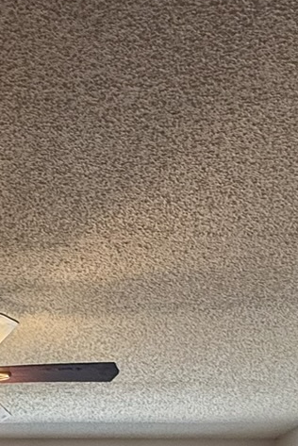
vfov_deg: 25.5
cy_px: 635
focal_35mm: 63
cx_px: -60
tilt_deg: -1.2
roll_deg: -1.0
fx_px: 781
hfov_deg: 20.2
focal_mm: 2.22
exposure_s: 1/120
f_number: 2.2
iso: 160
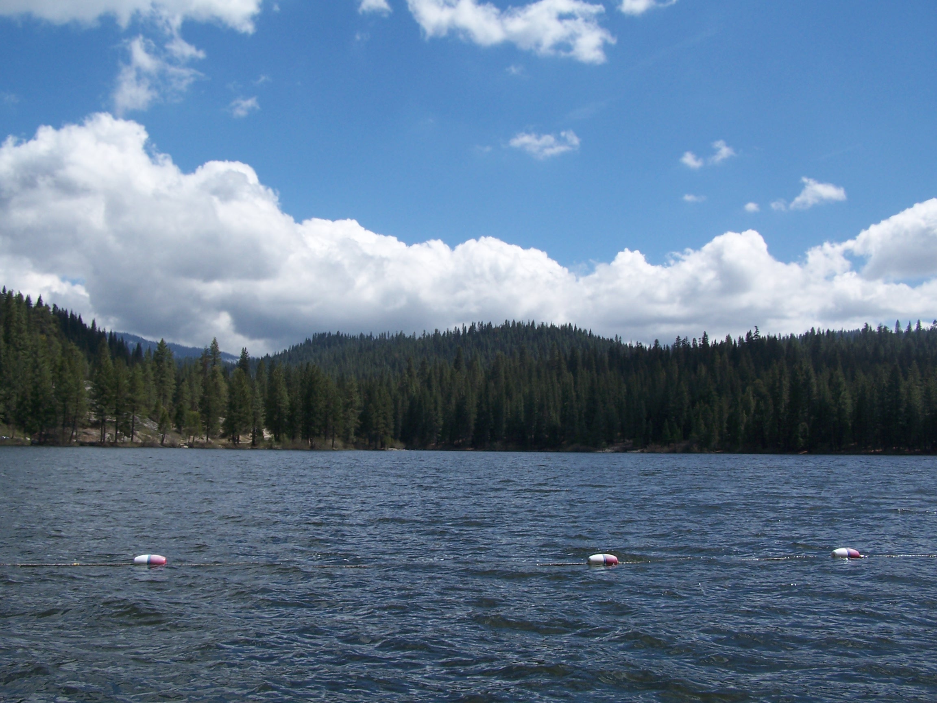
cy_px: 352
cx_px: 468
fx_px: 1029
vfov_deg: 37.7
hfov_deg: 49.0
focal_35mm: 38
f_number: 4
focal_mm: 6.3
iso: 80
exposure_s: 1/1000
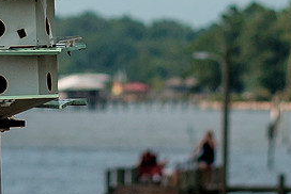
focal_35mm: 559
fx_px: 4523
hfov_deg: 3.7
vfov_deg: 2.5
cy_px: 25
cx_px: 107
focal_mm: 56
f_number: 2
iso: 200
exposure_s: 1/3800
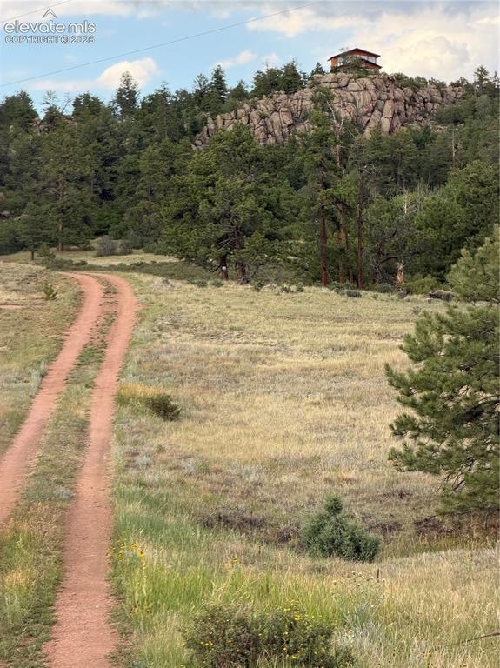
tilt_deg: -1.2
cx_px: 250
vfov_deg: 19.7
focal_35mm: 100
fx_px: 1928
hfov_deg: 14.8
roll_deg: +3.0
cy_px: 334
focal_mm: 16.89
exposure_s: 1/170
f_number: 2.8
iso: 50
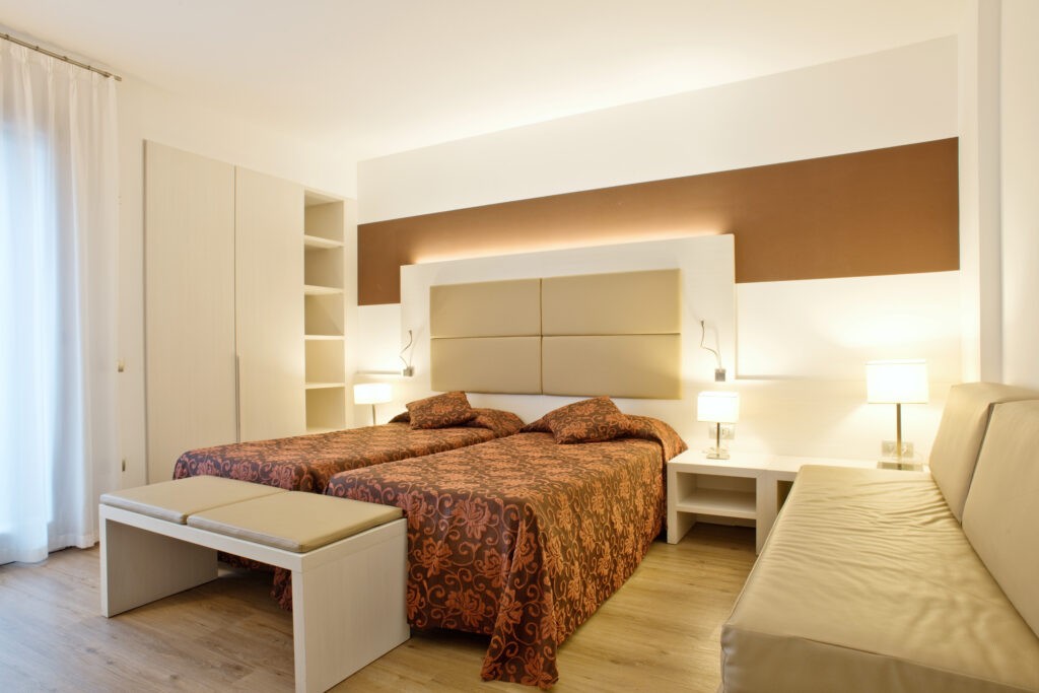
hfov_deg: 84.0
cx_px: 520
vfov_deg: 61.9
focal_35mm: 20
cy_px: 346
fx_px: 577
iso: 160
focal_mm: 20
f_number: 16
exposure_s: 1/1.25
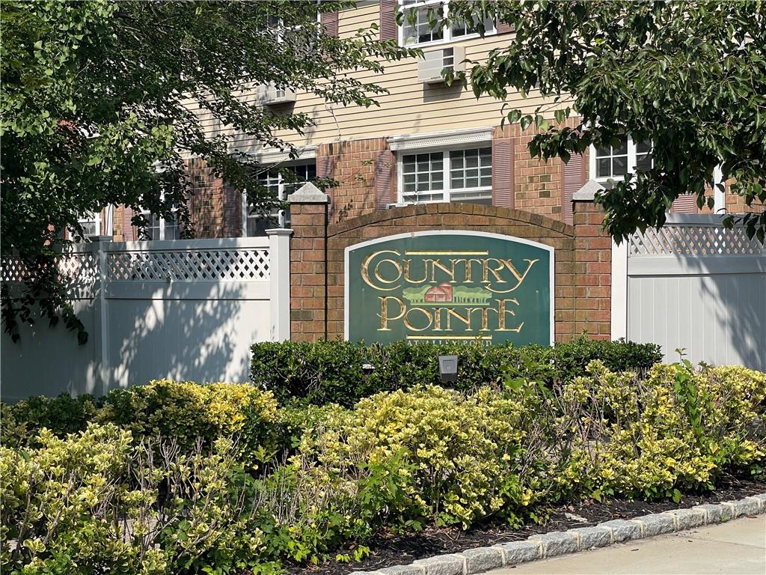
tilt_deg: +1.0
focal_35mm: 64
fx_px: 1416
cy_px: 288
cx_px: 383
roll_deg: -0.4
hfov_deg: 30.3
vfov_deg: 22.9
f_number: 2.2
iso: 20
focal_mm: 7.5
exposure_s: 1/1233
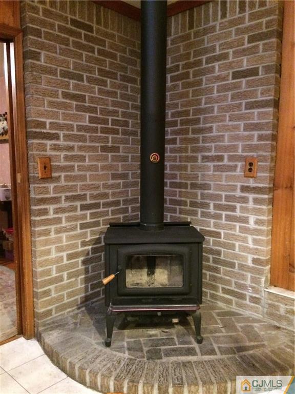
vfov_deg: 61.7
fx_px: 330
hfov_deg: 48.2
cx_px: 148
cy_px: 197
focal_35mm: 29
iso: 500
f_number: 2.2
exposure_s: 1/15
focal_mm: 4.15
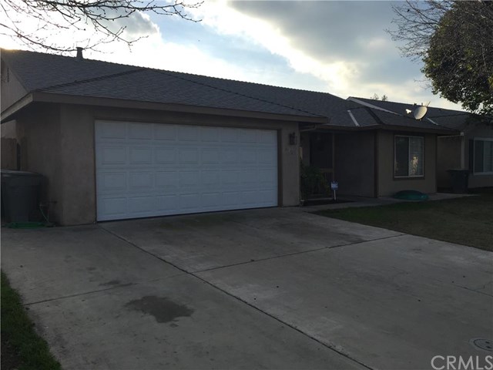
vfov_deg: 48.2
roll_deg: -0.1
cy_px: 185
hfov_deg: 61.7
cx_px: 246
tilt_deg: -0.4
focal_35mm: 29
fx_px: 413
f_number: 2.2
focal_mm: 4.15
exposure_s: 1/1582
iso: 32
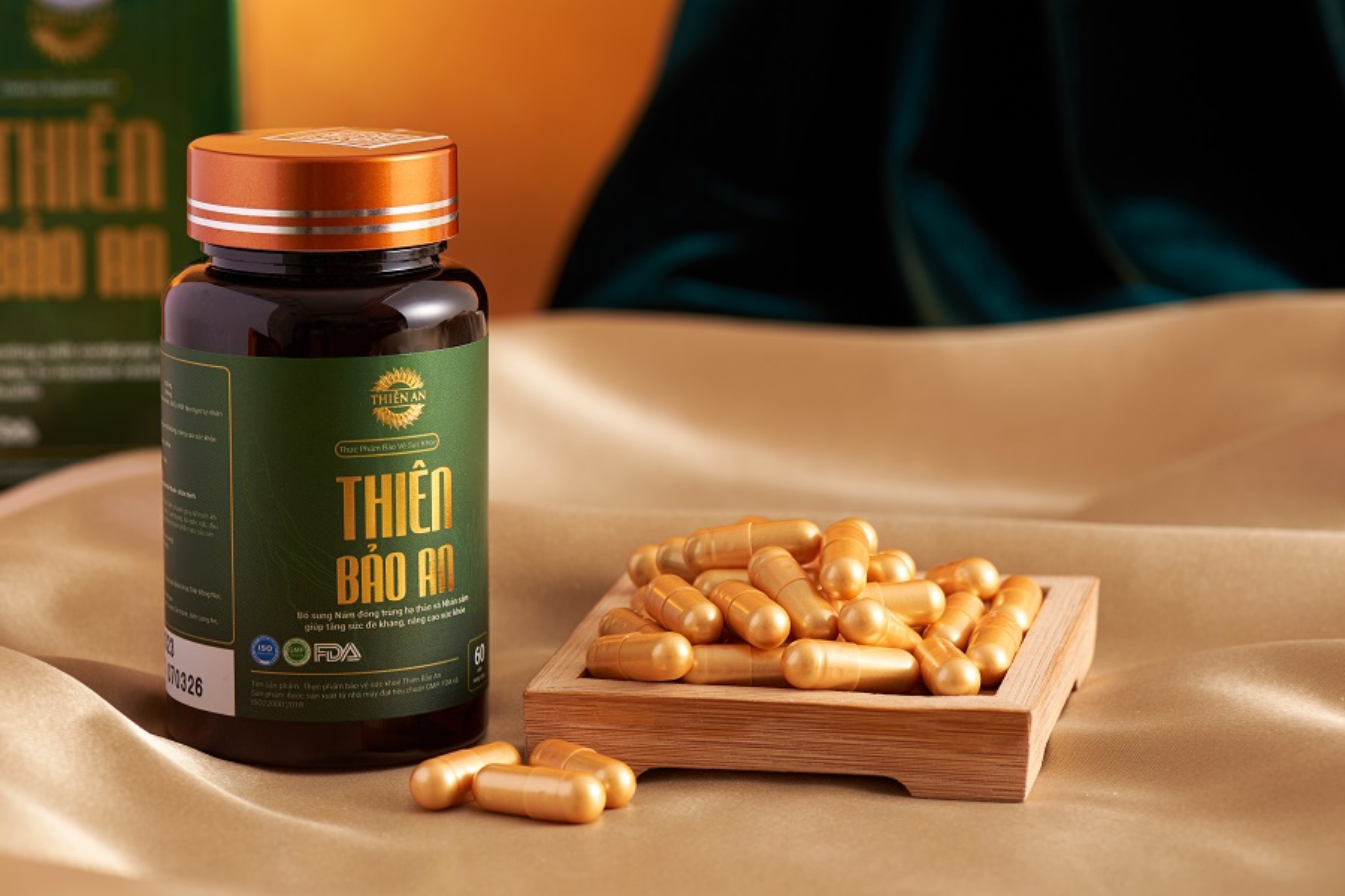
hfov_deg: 19.5
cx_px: 672
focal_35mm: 105
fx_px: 3923
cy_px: 448
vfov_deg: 13.0
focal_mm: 105
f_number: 11
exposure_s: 1/160
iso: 160
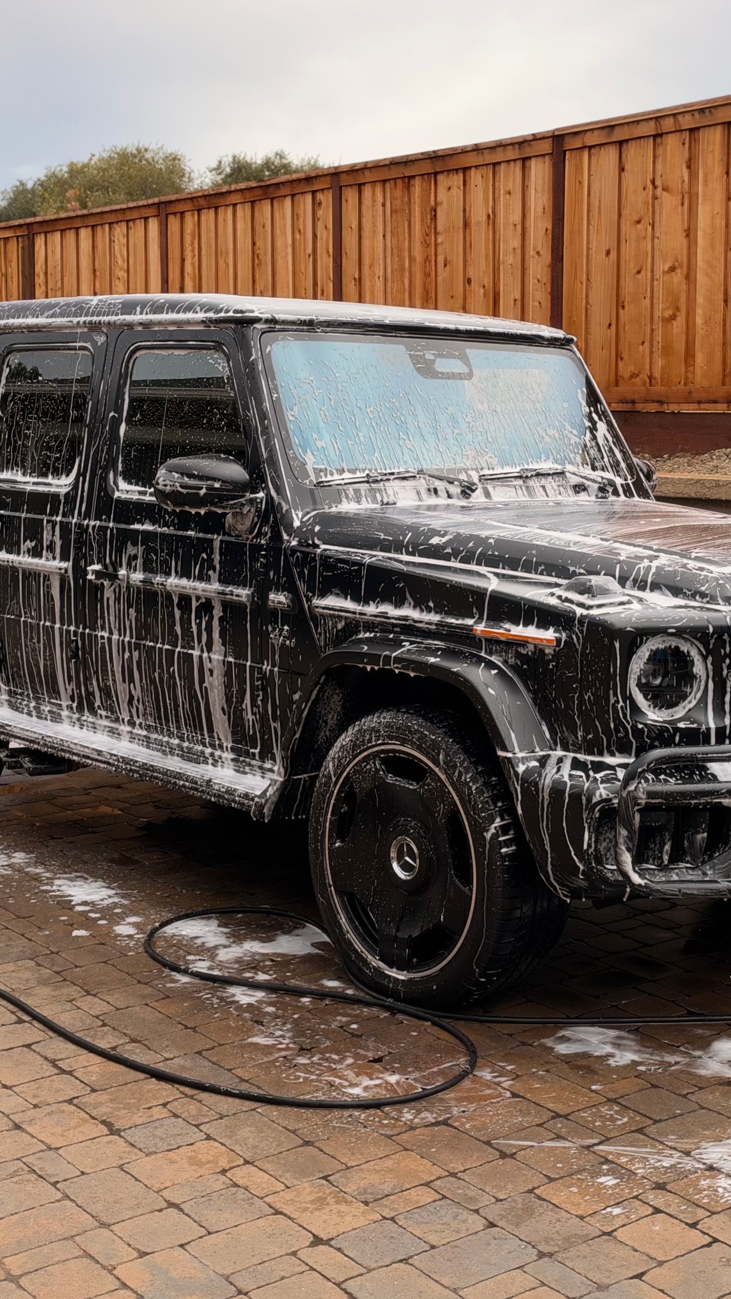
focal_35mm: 49
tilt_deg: -2.5
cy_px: 497
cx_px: 446
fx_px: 1688
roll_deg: -0.3
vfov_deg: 41.8
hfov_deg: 24.4
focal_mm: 6.93
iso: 100
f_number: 1.48
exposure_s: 1/3704
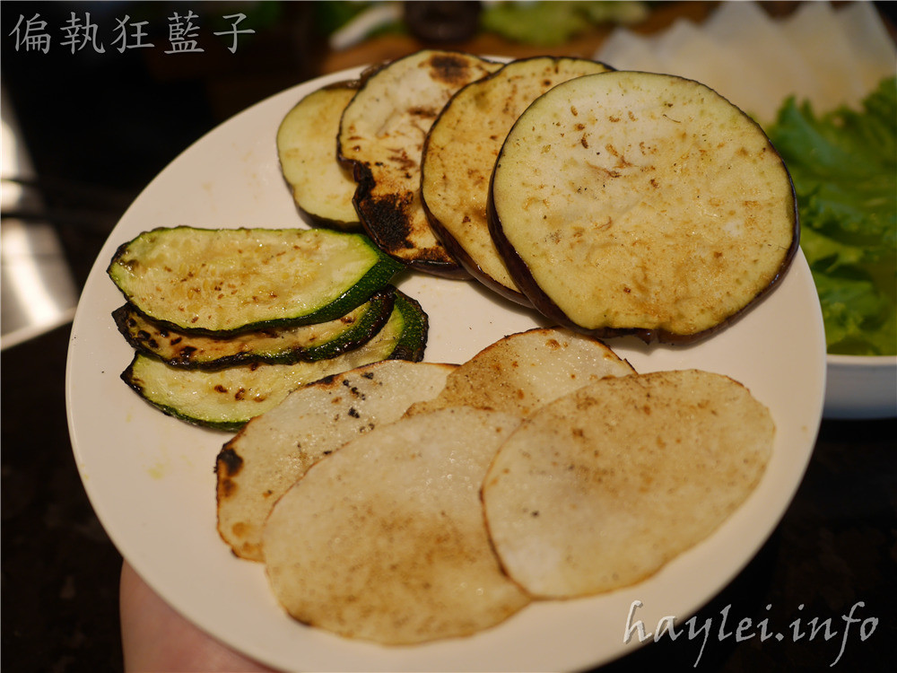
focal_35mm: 30
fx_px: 777
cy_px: 336
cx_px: 448
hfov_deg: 60.0
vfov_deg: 46.8
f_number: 2.2
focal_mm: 15
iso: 200
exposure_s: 1/160
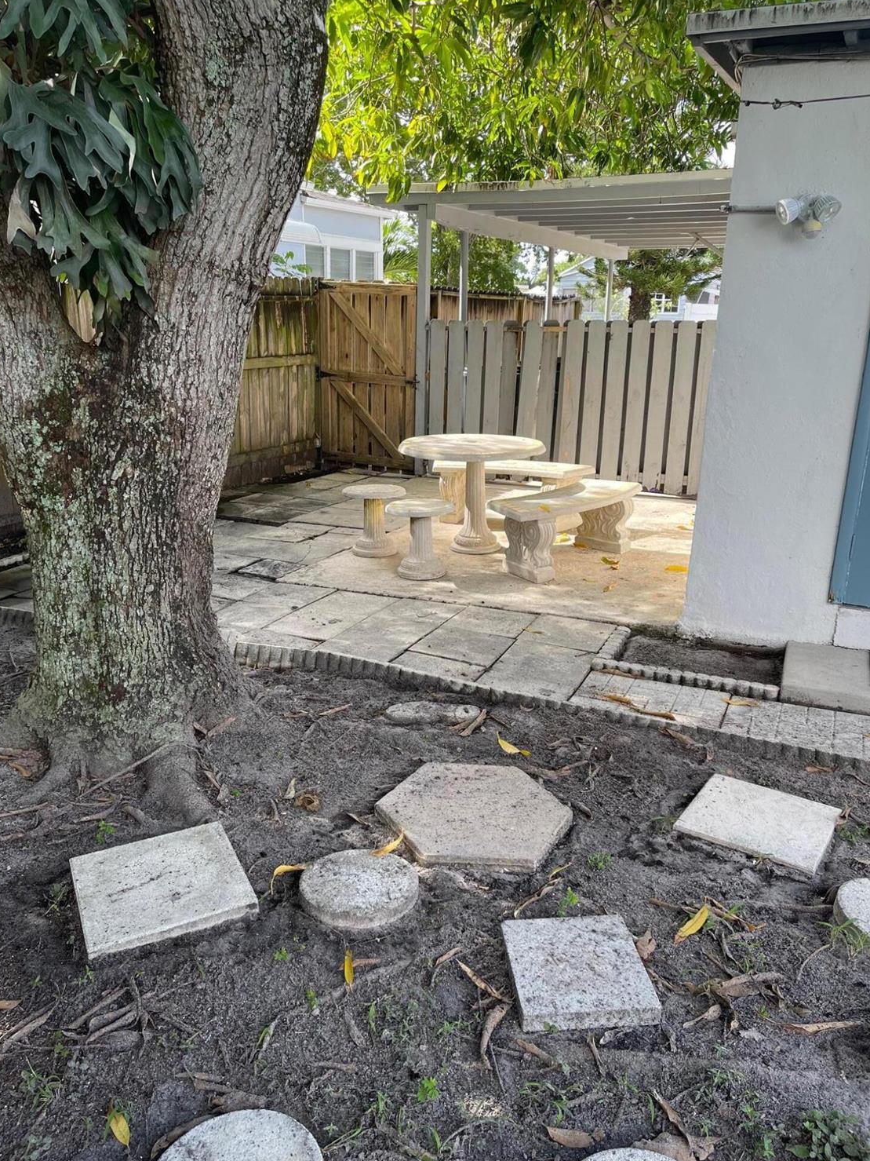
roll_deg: -1.4
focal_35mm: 27
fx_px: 905
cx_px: 444
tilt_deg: -16.6
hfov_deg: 51.3
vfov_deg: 65.3
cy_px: 571
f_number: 1.6
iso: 32
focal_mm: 5.1
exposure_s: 1/384
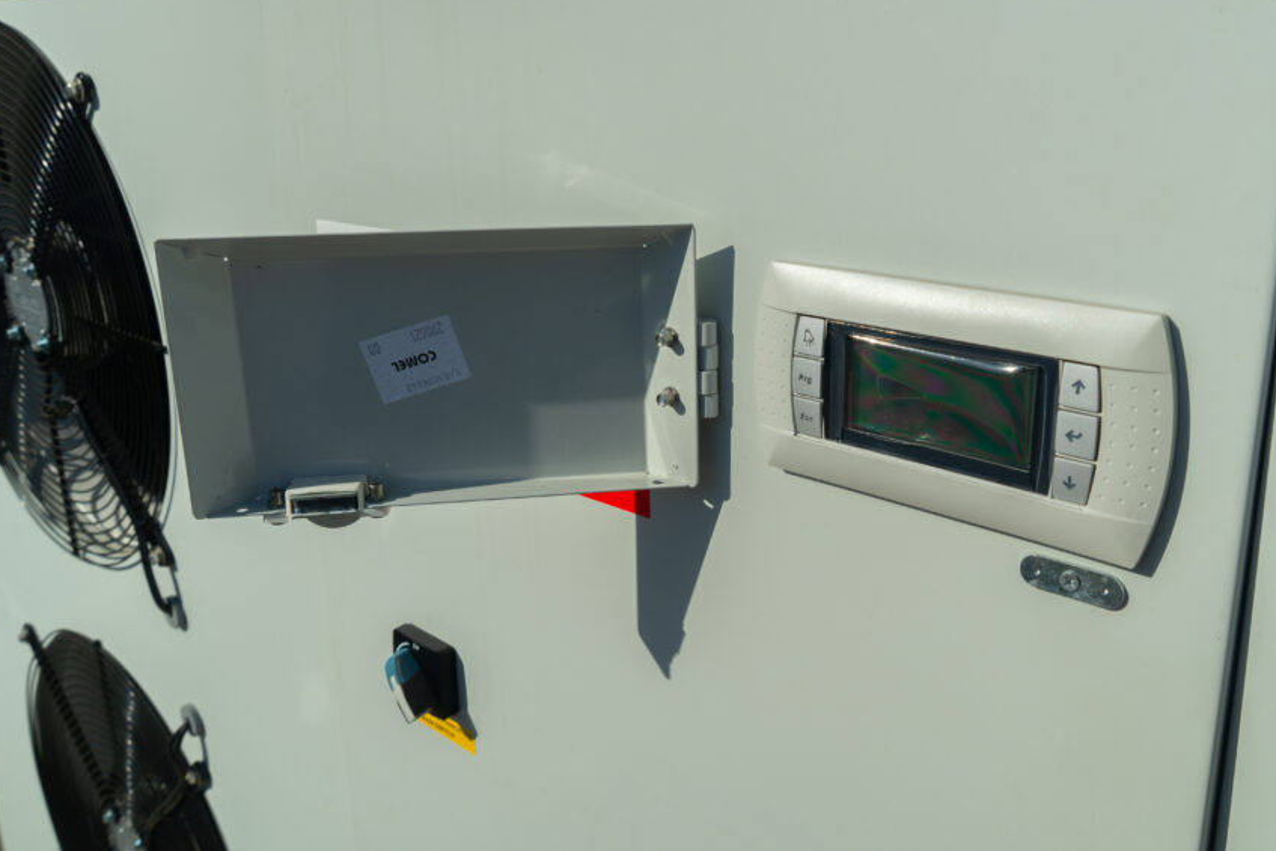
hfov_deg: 63.4
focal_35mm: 29
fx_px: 1028
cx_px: 728
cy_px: 338
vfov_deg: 44.7
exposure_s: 1/200
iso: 100
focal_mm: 24
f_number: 10
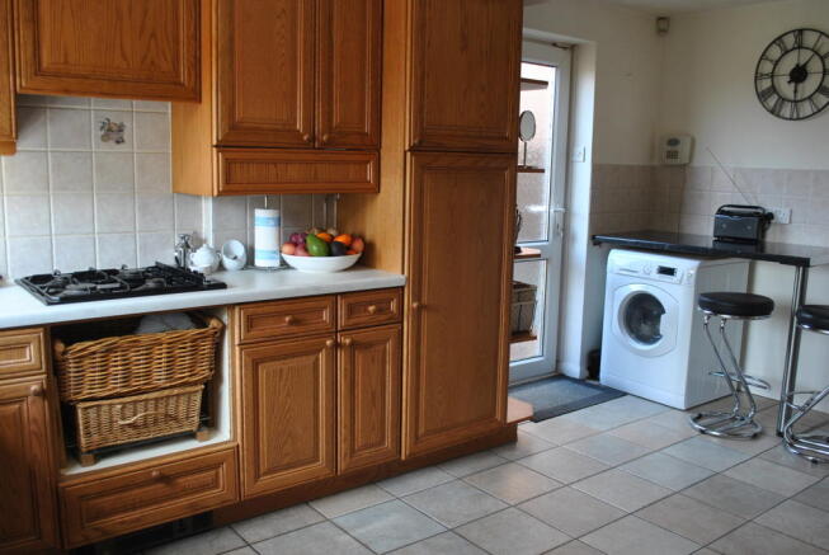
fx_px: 761
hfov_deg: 57.2
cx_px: 414
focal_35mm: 33
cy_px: 278
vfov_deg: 40.1
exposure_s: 1/40
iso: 200
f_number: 3.8
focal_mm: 22
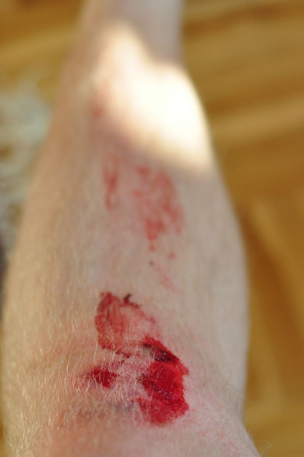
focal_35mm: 75
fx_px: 953
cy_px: 228
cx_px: 152
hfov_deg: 18.1
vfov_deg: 27.0
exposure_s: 1/800
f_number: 2.8
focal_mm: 50
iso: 1250
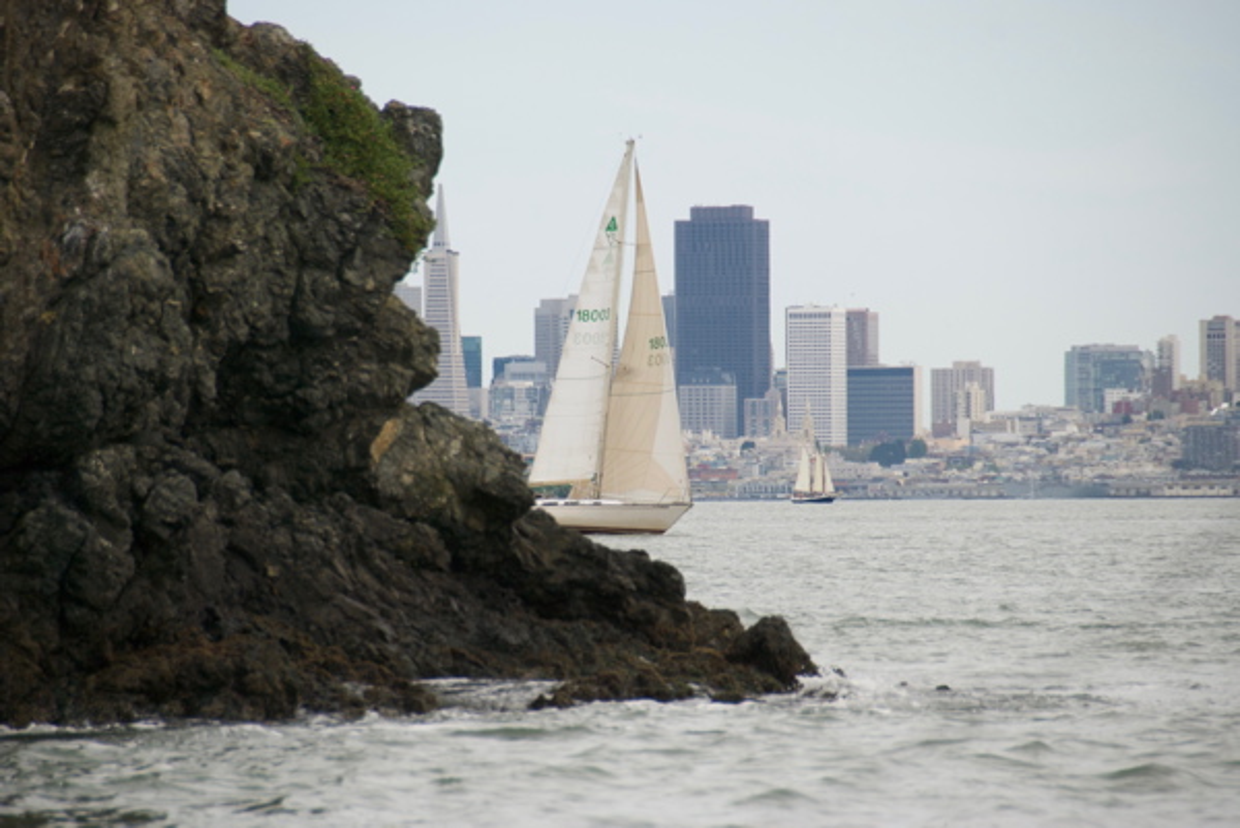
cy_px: 414
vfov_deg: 4.6
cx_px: 620
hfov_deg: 6.9
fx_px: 10340
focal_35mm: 300
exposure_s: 1/1250
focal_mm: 200
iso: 400
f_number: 5.6
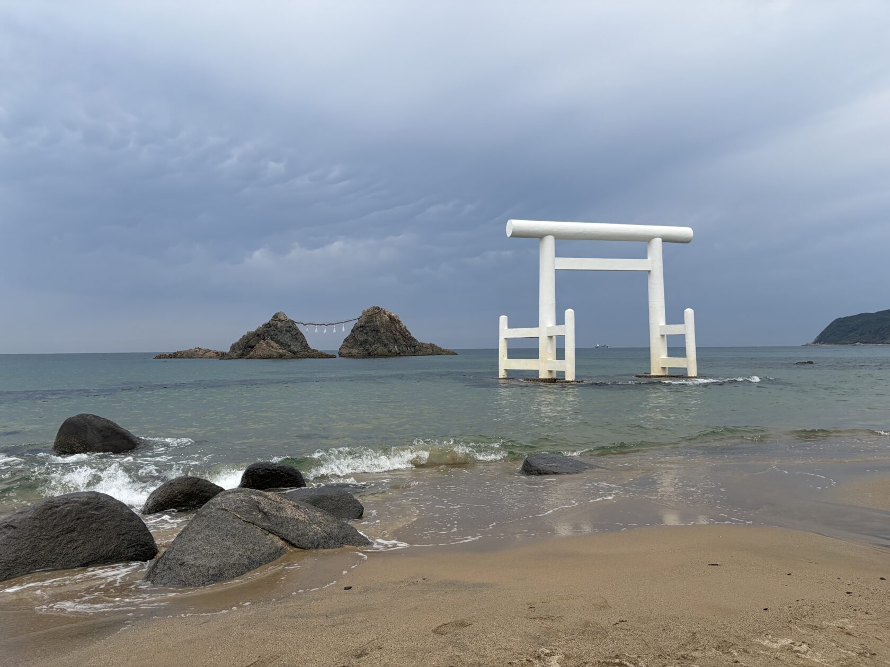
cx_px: 445
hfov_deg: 67.3
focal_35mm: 26
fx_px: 668
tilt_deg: +1.6
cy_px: 334
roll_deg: +0.9
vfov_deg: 53.1
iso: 64
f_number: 1.6
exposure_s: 1/4950
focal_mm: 5.96
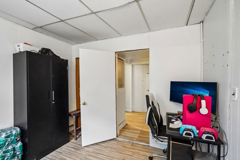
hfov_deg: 96.7
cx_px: 120
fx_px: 107
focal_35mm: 16
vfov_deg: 73.7
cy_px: 80
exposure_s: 1/30
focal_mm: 16
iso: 8000
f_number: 8
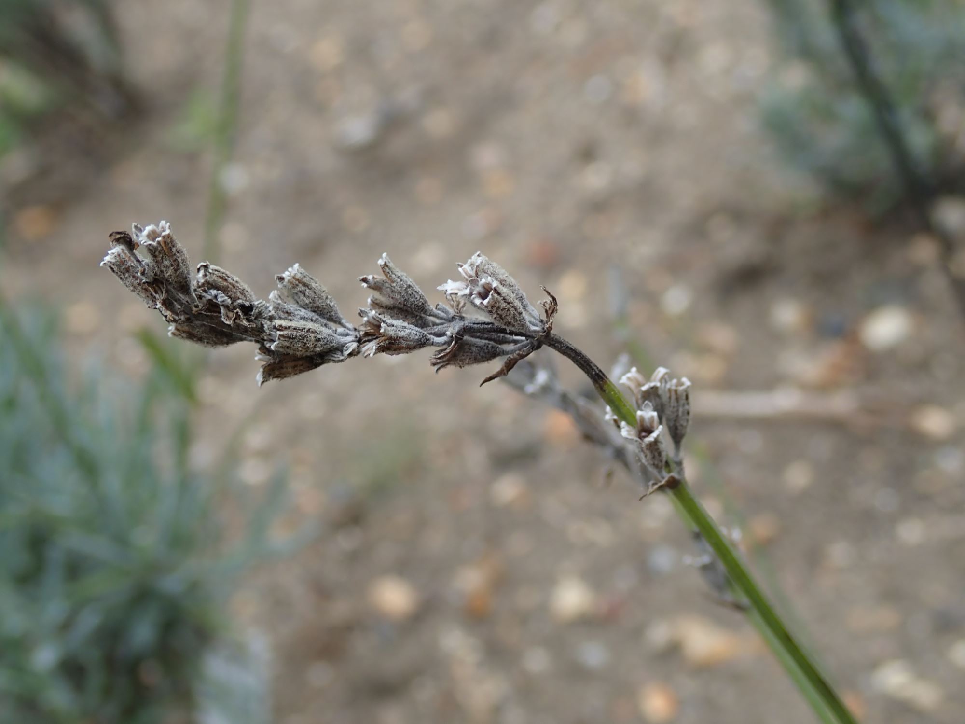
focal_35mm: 43
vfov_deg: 33.6
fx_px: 1199
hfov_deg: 43.9
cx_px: 482
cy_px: 362
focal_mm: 7.86
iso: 100
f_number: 4
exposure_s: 1/200
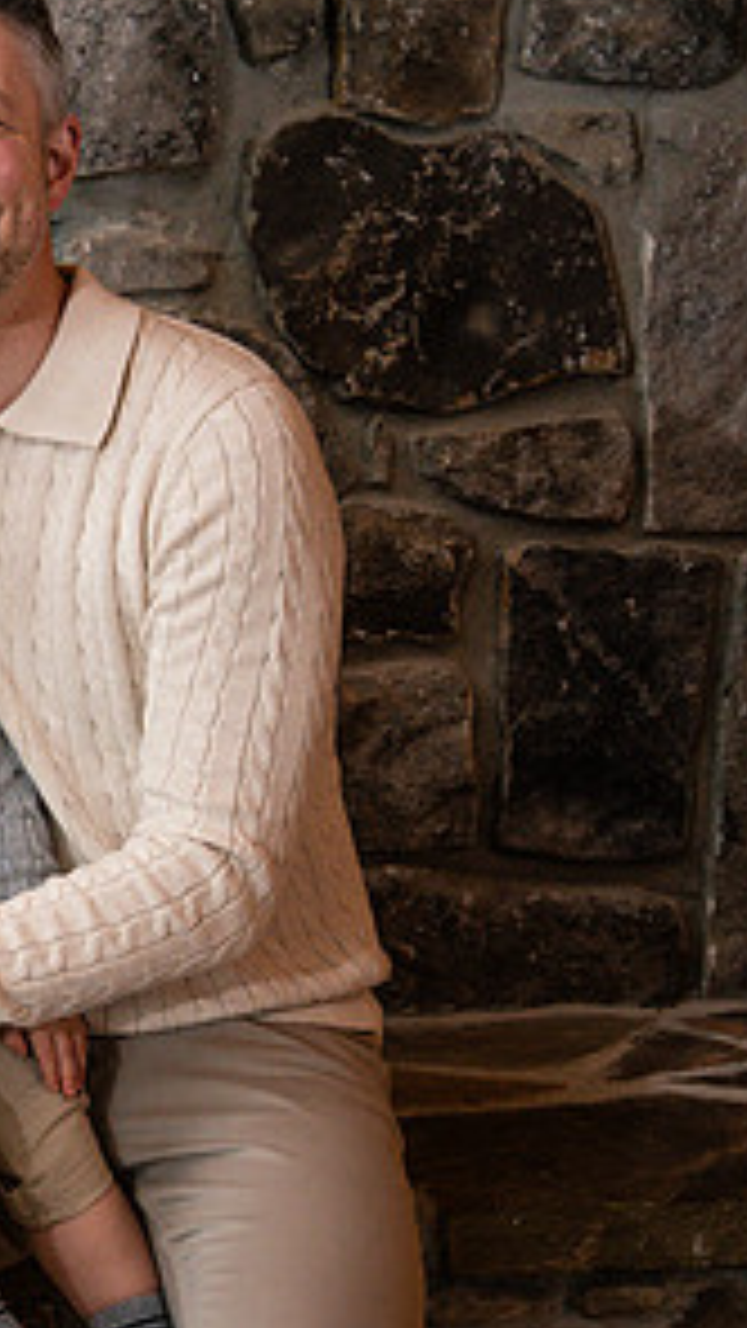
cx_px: -498
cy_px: 656
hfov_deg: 12.1
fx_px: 3309
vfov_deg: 22.7
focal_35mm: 94
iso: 800
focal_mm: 44
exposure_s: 1/250
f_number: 4.5
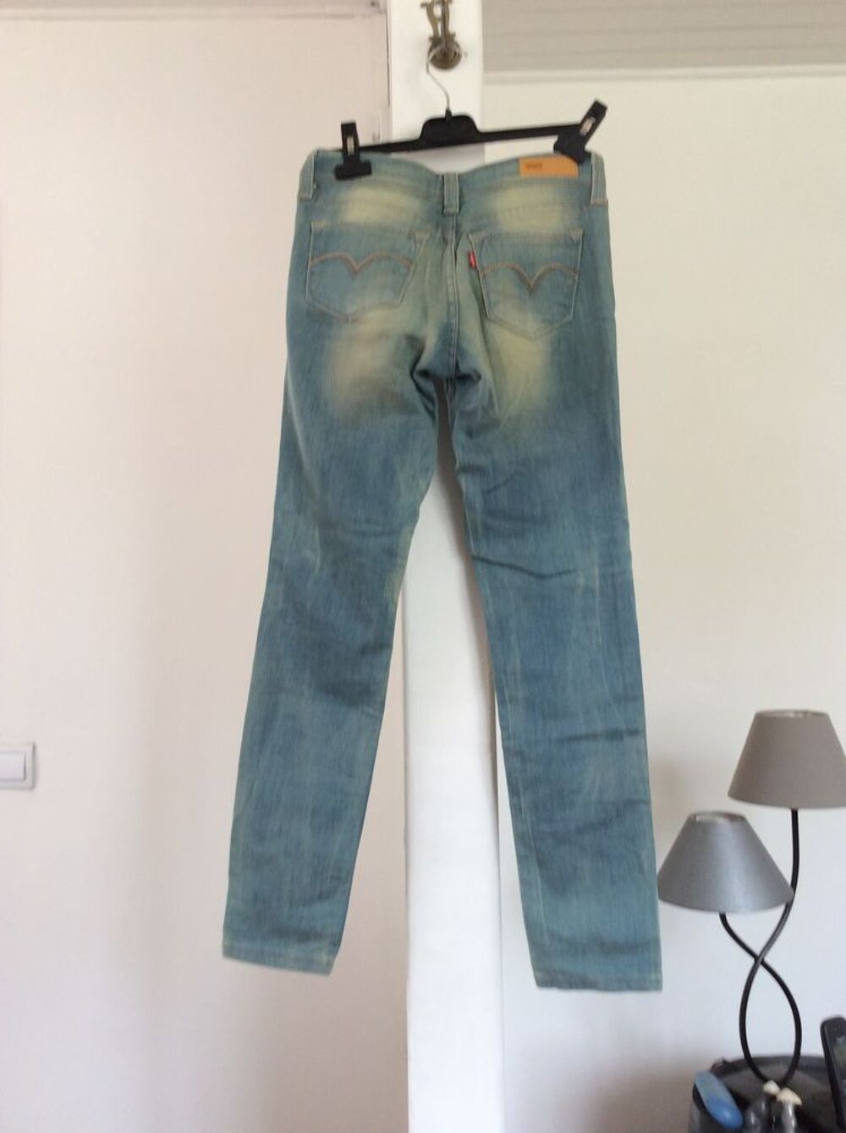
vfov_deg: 56.9
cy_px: 566
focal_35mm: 32
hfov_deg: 44.1
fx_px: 1046
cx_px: 423
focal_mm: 3.3
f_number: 2.4
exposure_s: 1/24
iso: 40
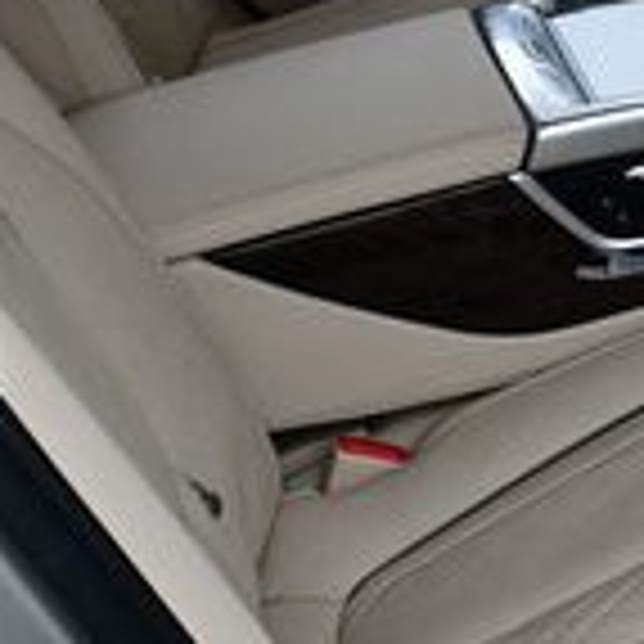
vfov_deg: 12.7
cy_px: 248
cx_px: 788
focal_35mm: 137
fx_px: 2884
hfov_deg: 12.4
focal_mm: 18
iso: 280
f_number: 5.6
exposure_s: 1/250
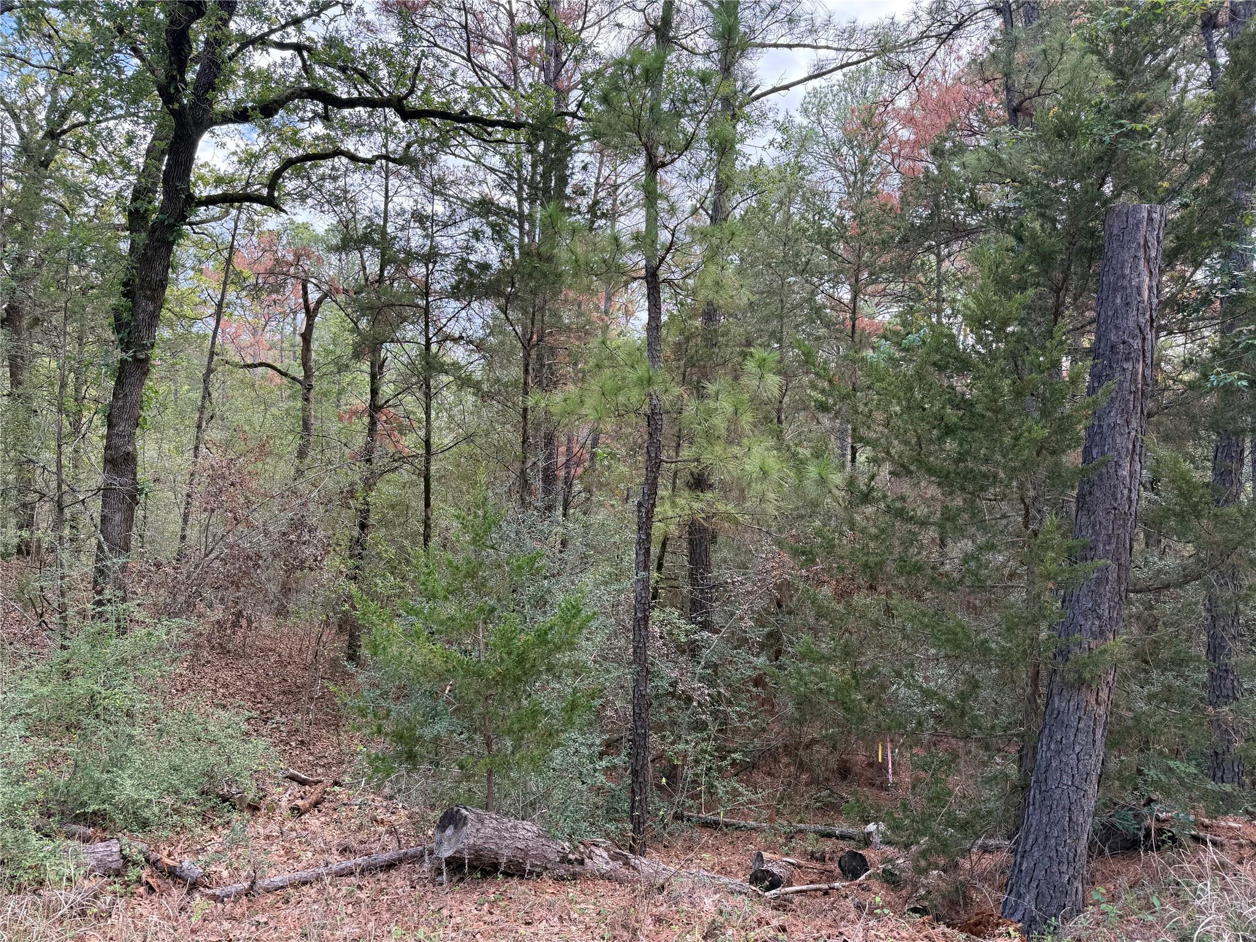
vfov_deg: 56.8
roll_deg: -1.1
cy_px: 471
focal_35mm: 24
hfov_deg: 71.6
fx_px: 871
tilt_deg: -0.6
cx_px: 628
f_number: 1.78
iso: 100
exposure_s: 1/481
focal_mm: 6.76
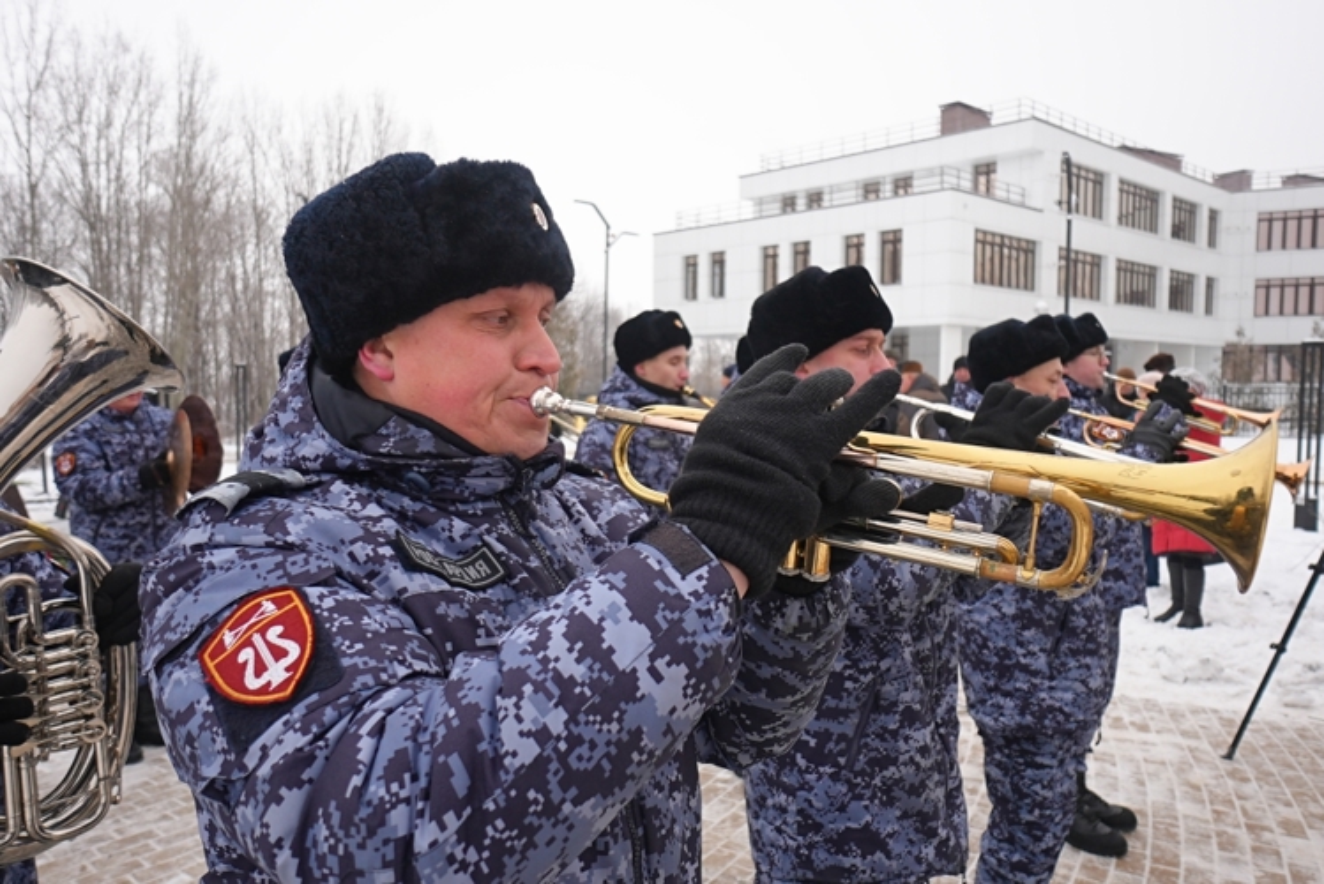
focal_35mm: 27
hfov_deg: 67.4
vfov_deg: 48.0
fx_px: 993
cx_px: 662
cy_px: 442
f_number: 4
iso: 250
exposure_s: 1/200
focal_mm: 18
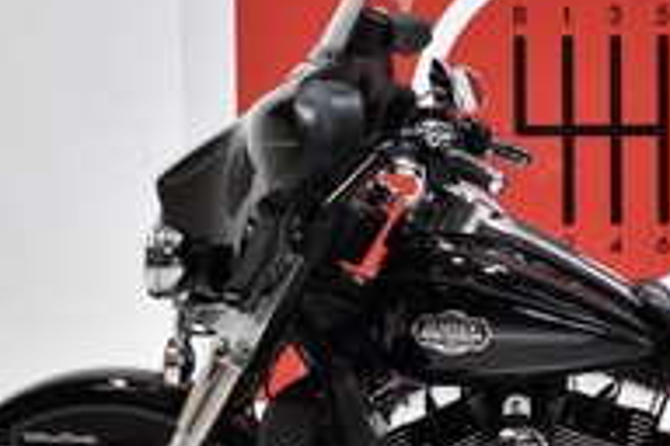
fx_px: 1999
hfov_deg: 18.7
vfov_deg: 12.7
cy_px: 256
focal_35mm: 107
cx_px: 621
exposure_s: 1/30
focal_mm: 25
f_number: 4
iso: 100
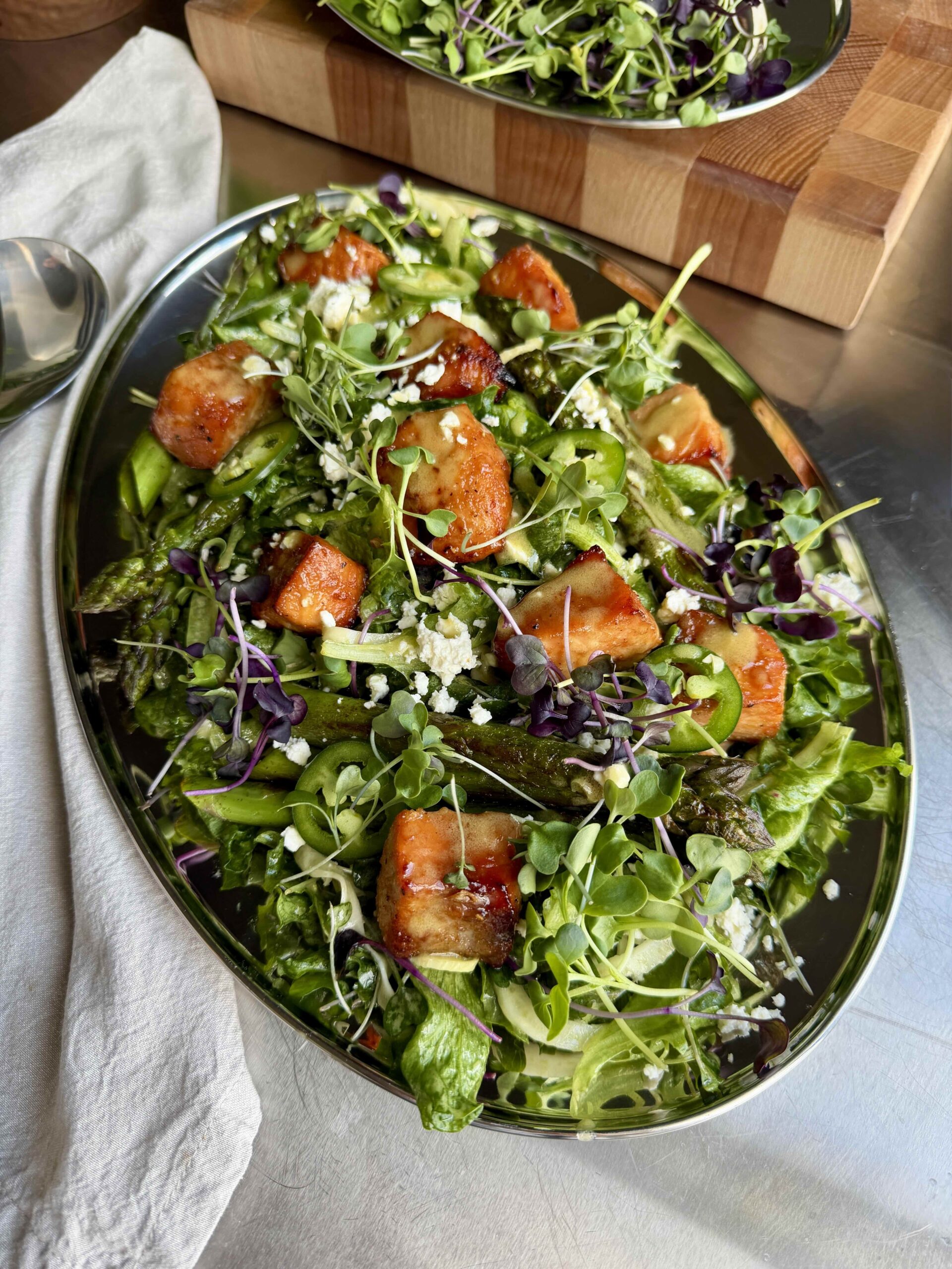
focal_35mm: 24
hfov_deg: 56.8
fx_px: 880
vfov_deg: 71.6
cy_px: 634
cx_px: 476
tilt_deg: -62.5
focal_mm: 6.76
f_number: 1.78
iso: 80
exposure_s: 1/121
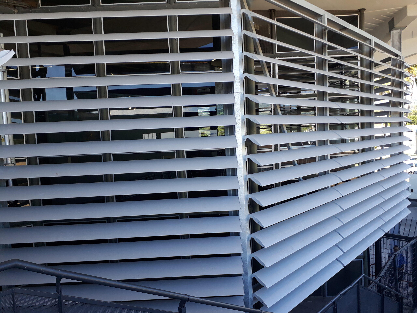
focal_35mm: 27
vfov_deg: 51.4
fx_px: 325
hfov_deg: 65.3
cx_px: 208
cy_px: 156
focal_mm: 3.6
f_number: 1.9
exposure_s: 1/178
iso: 40
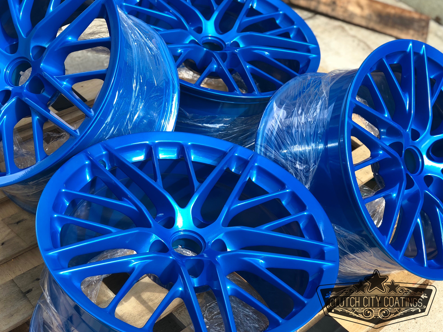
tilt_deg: -38.3
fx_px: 742
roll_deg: -18.7
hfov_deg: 33.2
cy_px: 167
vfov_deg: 25.2
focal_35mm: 58
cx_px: 220
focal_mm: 6.6
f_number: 2.8
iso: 25
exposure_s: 1/120
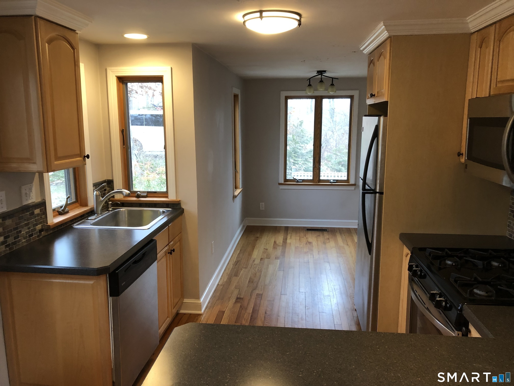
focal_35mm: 28
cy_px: 193
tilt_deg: -9.7
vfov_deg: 49.7
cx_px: 257
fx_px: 416
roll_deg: +0.4
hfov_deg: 63.4
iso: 40
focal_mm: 3.99
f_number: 1.8
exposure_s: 1/15
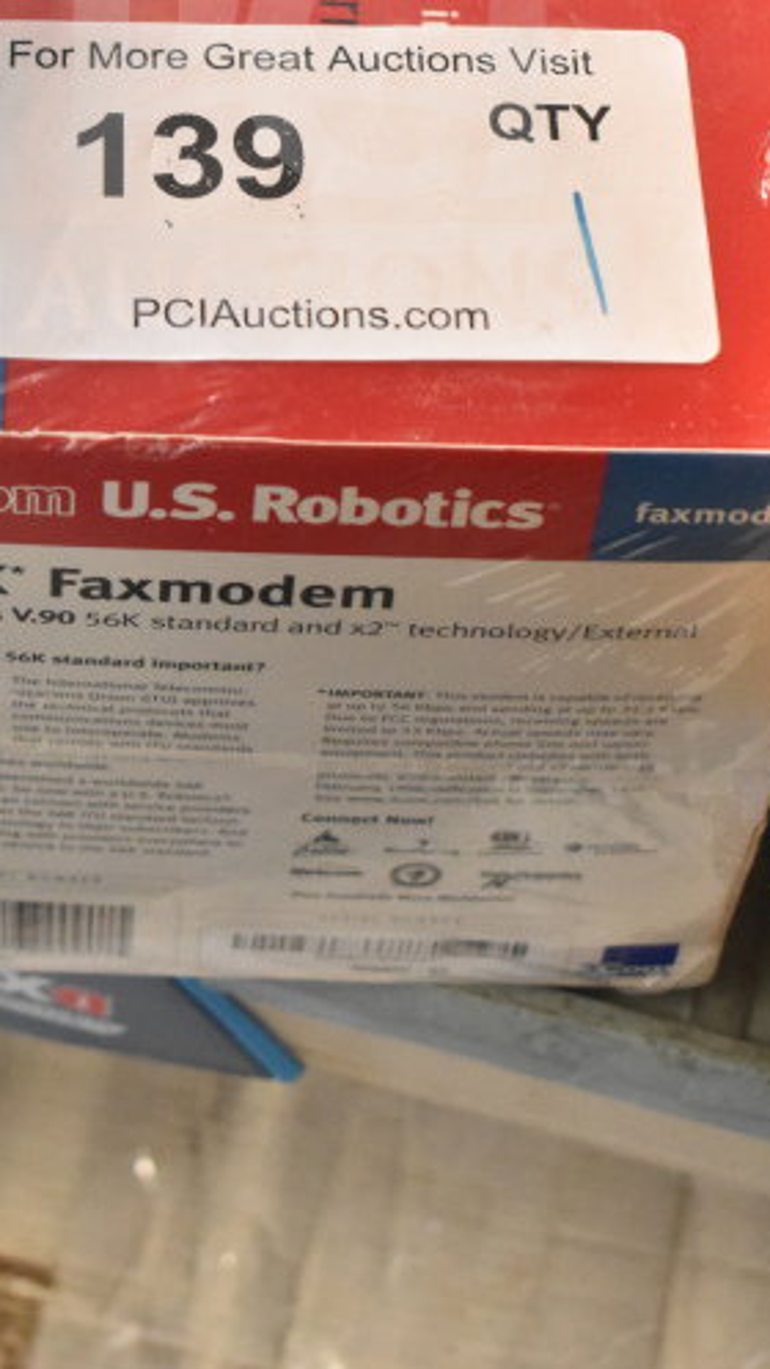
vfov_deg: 20.7
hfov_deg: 12.0
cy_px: 136
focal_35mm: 101
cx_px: 308
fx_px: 3666
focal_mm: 35
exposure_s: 1/60
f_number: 4.5
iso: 5000
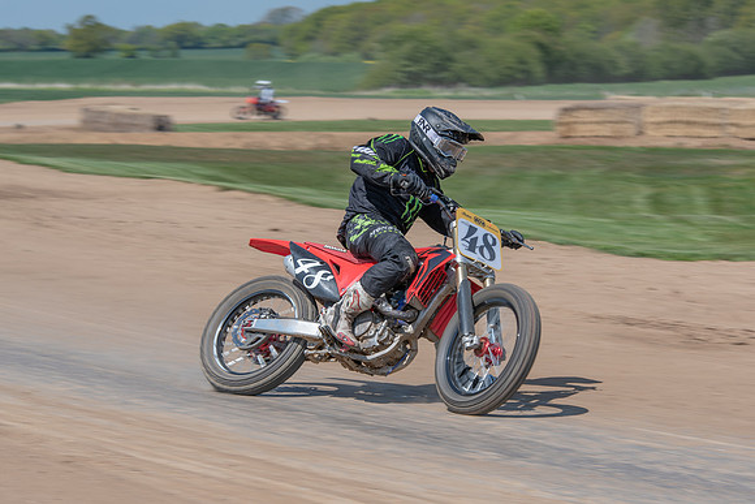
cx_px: 426
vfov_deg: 9.4
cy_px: 263
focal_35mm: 145
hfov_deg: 14.1
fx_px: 3050
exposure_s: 1/200
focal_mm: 112
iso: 100
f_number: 8
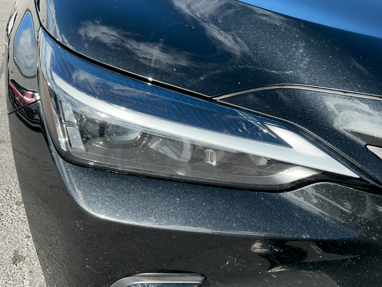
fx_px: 331
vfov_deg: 46.8
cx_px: 191
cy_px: 144
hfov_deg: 60.0
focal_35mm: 30
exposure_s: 1/1055
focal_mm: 3
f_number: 1.8
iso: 32
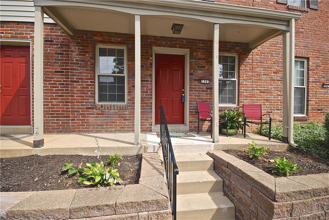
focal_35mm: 15
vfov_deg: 77.4
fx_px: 137
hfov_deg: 100.3
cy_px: 110
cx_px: 164
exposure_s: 1/160
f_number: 6.3
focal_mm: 10
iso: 100
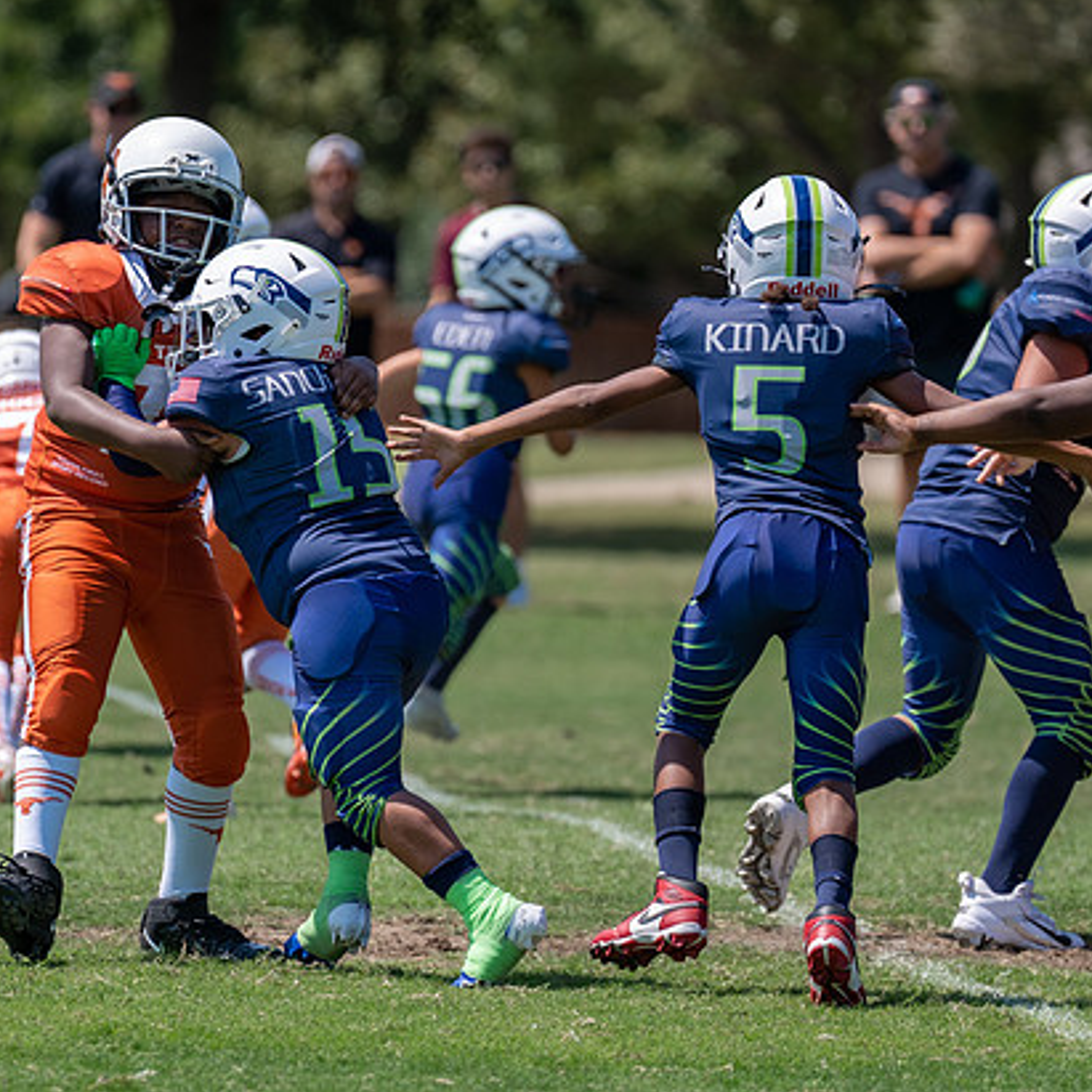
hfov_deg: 4.3
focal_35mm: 408
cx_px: 354
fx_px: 14562
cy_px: 592
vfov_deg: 4.3
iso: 100
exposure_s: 1/1600
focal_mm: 200
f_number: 3.2
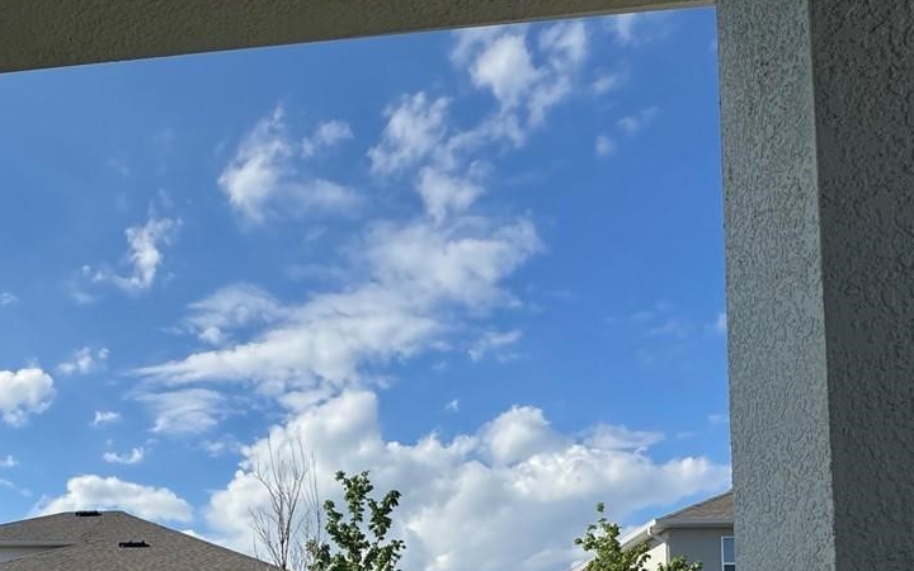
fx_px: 822
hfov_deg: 55.3
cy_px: 633
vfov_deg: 33.3
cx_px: 227
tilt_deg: +4.9
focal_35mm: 33
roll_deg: -1.5
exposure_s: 1/2584
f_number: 2.2
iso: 50
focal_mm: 2.22
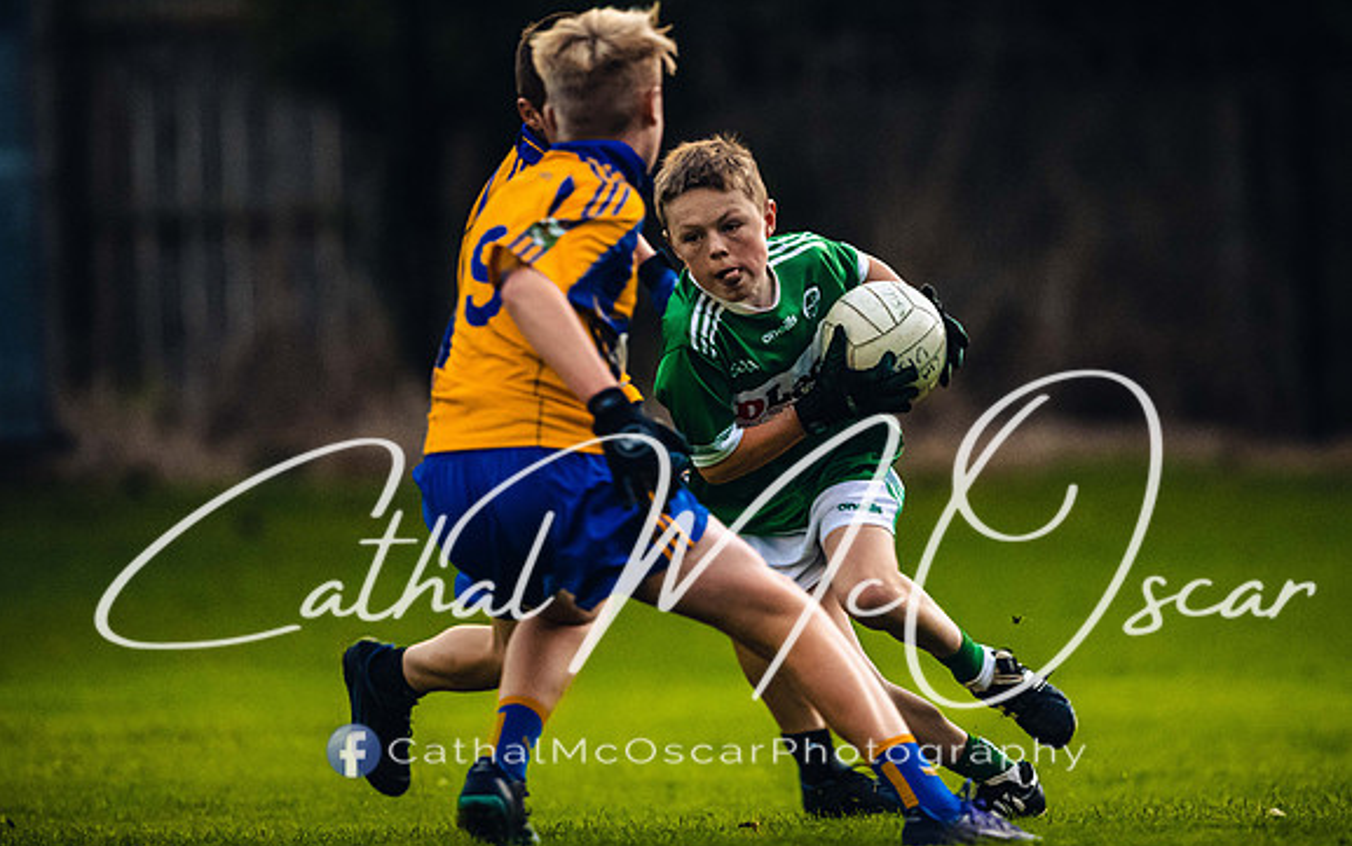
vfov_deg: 2.4
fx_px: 19792
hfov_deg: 3.9
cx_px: 840
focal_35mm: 537
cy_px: 364
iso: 3200
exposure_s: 1/500
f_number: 2.8
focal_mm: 400
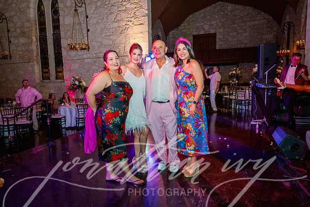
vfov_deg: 53.2
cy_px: 104
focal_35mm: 24
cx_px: 155
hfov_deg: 73.7
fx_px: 207
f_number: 3.5
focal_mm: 24
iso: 1250
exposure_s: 1/200
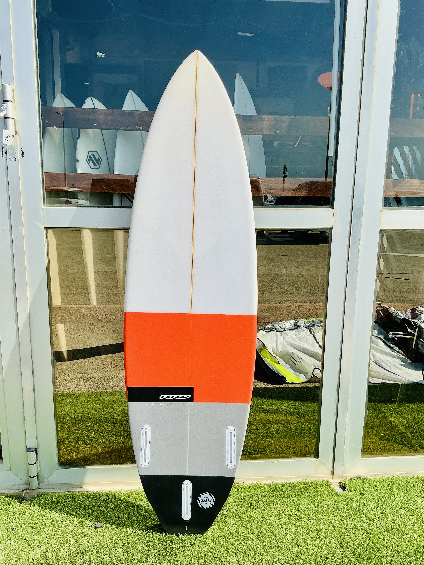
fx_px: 474
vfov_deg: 61.7
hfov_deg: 48.2
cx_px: 212
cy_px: 282
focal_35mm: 29
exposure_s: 1/2427
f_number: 1.8
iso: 25
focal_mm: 3
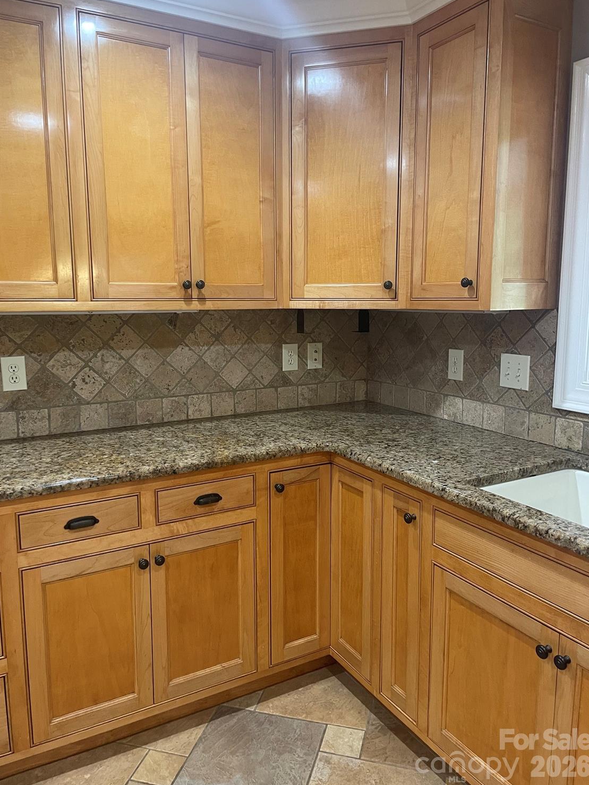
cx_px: 289
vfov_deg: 65.3
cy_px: 380
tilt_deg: -8.7
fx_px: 613
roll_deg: +0.2
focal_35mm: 27
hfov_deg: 51.3
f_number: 1.6
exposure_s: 1/60
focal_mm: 4.2
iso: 200
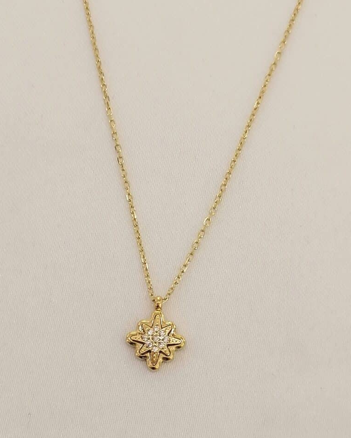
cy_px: 236
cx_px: 176
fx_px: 1286
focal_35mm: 99
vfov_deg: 19.4
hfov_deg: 15.5
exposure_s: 1/50
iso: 80
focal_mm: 4.75
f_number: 1.8
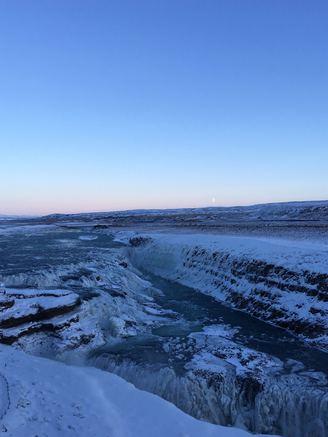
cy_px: 237
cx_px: 159
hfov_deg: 41.8
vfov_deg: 53.9
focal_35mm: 34
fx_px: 429
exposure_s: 1/197
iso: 25
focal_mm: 4.15
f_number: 2.2
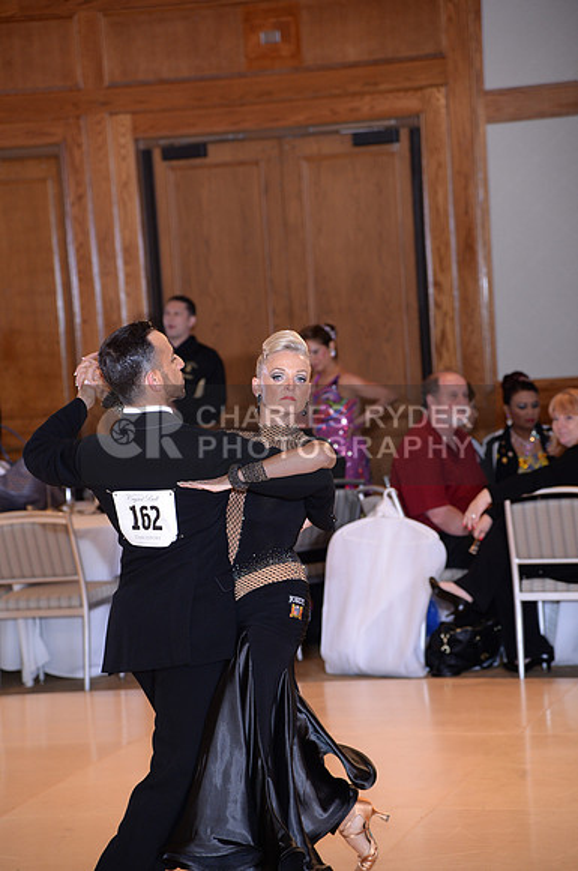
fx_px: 2898
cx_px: 289
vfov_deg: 17.1
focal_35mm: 120
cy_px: 436
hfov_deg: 11.4
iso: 1250
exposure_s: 1/250
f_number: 4.5
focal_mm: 120
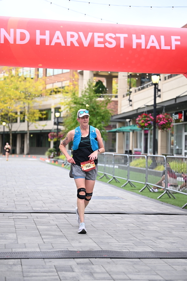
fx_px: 545
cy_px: 140
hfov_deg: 19.5
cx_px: 94
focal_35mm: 70
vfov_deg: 28.8
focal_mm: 70
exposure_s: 1/1250
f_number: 2.8
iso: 640
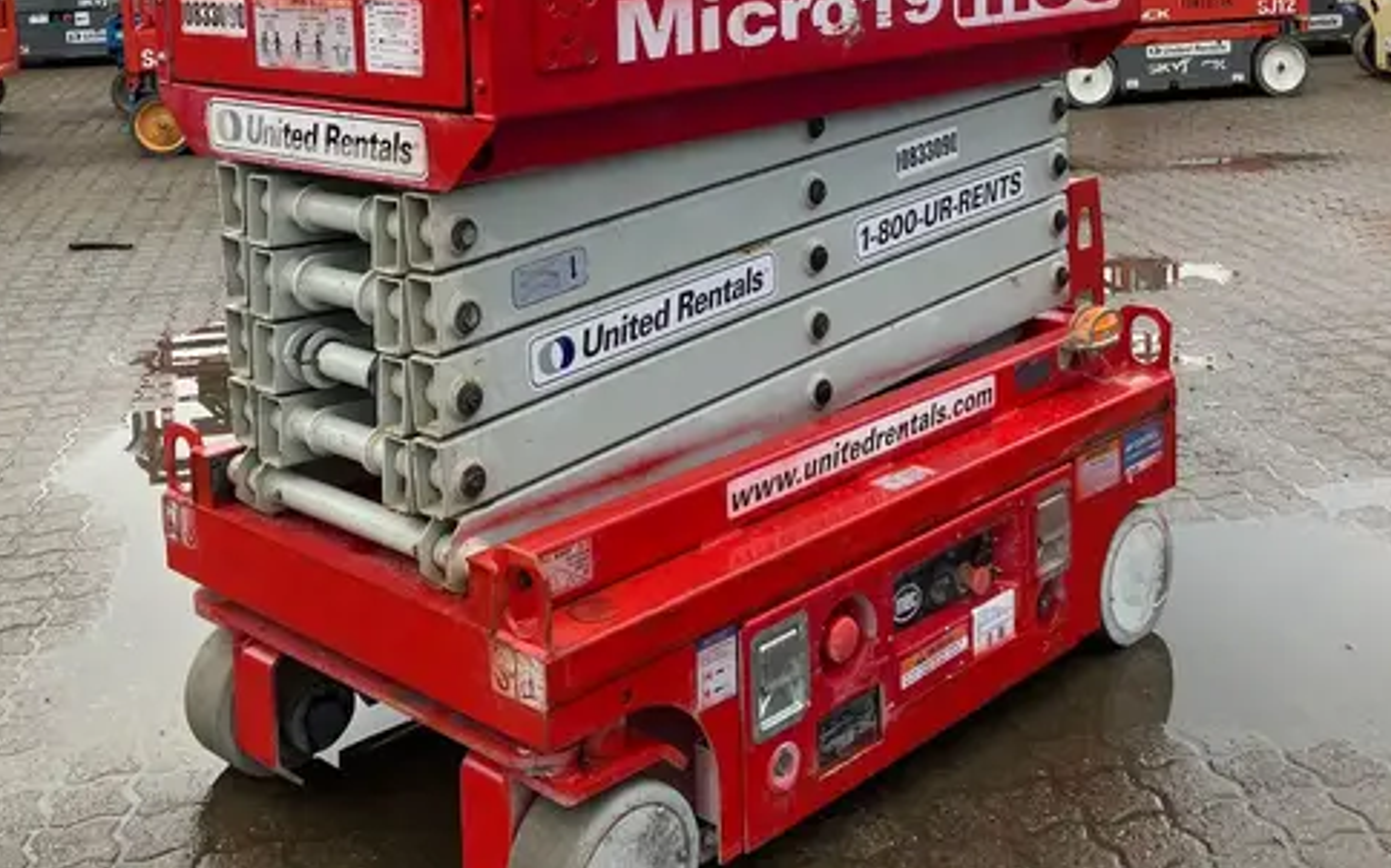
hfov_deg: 44.4
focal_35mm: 45
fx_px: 1705
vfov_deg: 27.3
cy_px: 50
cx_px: 678
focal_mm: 3.99
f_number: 1.8
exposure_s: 1/303
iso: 32
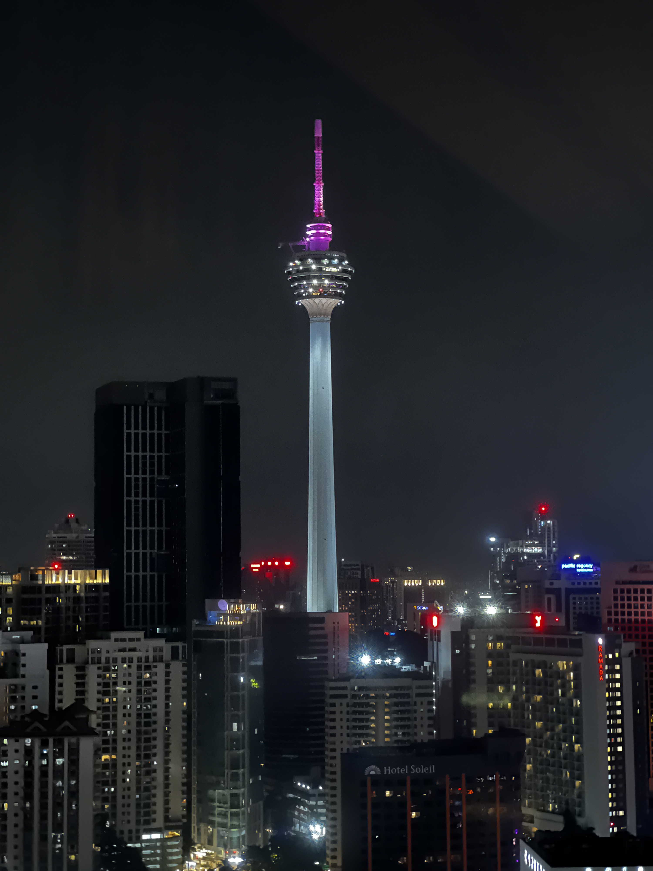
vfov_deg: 25.3
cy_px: 436
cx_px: 326
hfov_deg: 19.1
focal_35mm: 77
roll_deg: +0.8
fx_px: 1937
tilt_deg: +4.4
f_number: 2.8
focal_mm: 9
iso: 640
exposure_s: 1.1
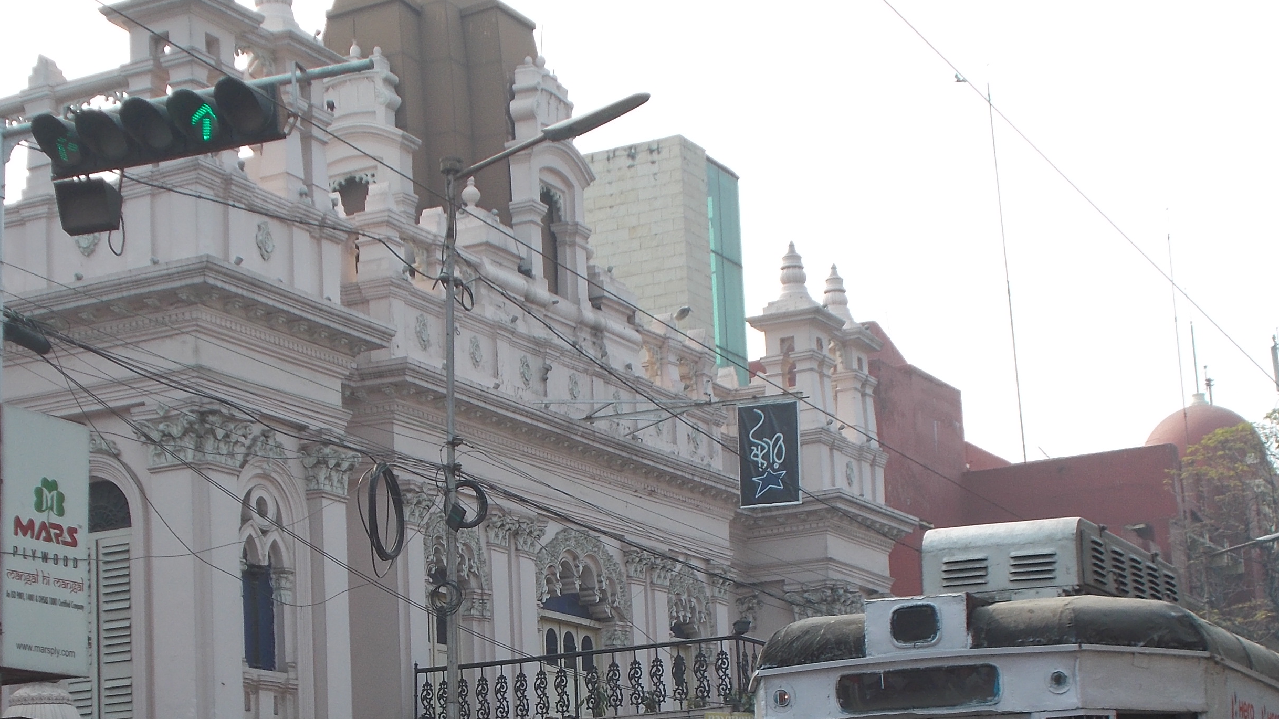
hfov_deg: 28.9
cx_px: 514
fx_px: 2476
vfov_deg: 16.4
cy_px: 607
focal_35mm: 73
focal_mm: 9
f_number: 4.5
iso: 80
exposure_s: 1/200
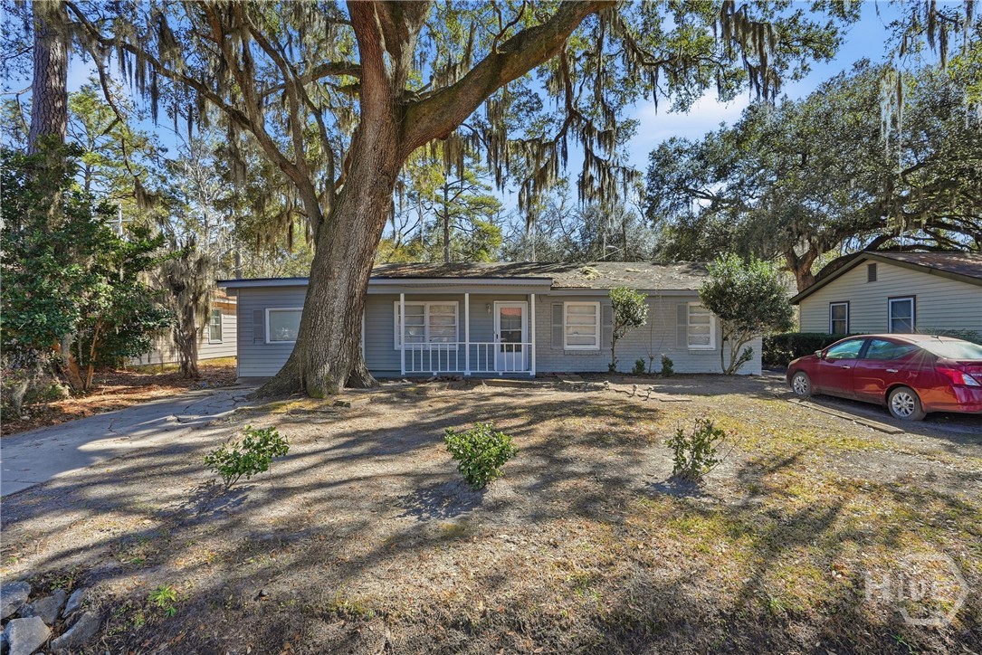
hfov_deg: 96.7
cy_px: 328
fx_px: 437
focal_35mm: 16
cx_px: 491
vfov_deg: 73.8
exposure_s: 1/1600
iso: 320
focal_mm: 16
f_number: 8
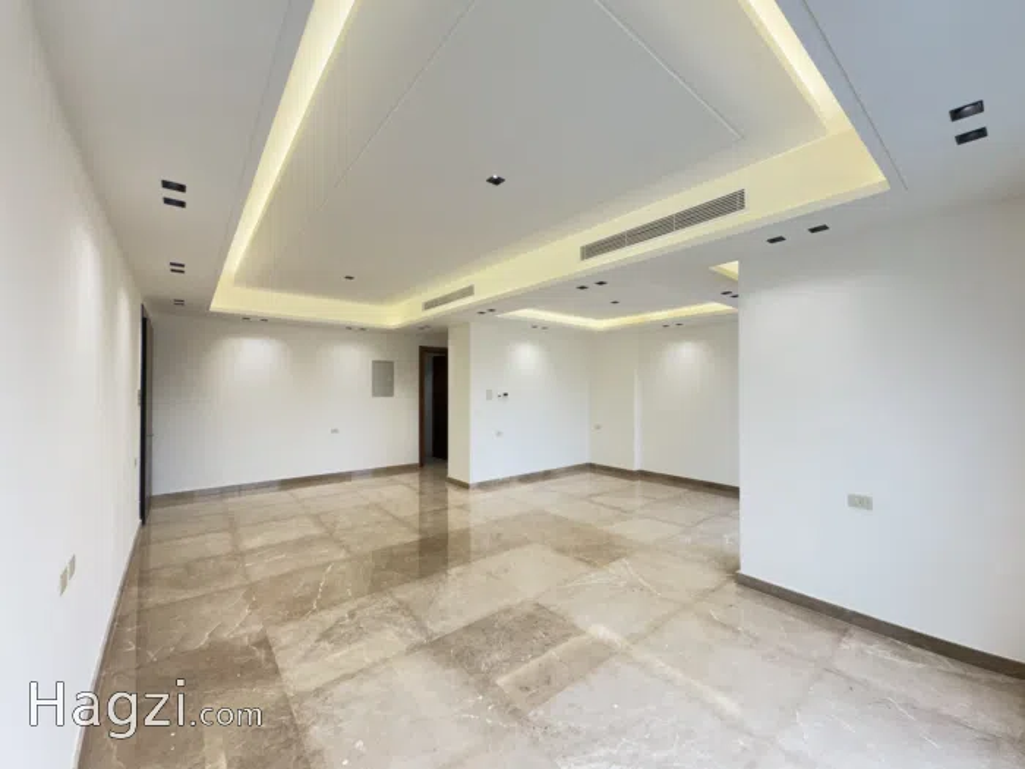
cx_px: 512
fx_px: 415
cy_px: 384
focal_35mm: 14
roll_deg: -0.2
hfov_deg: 102.1
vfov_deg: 85.7
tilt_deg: +0.7
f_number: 2.2
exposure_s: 1/100
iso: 125
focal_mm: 2.22
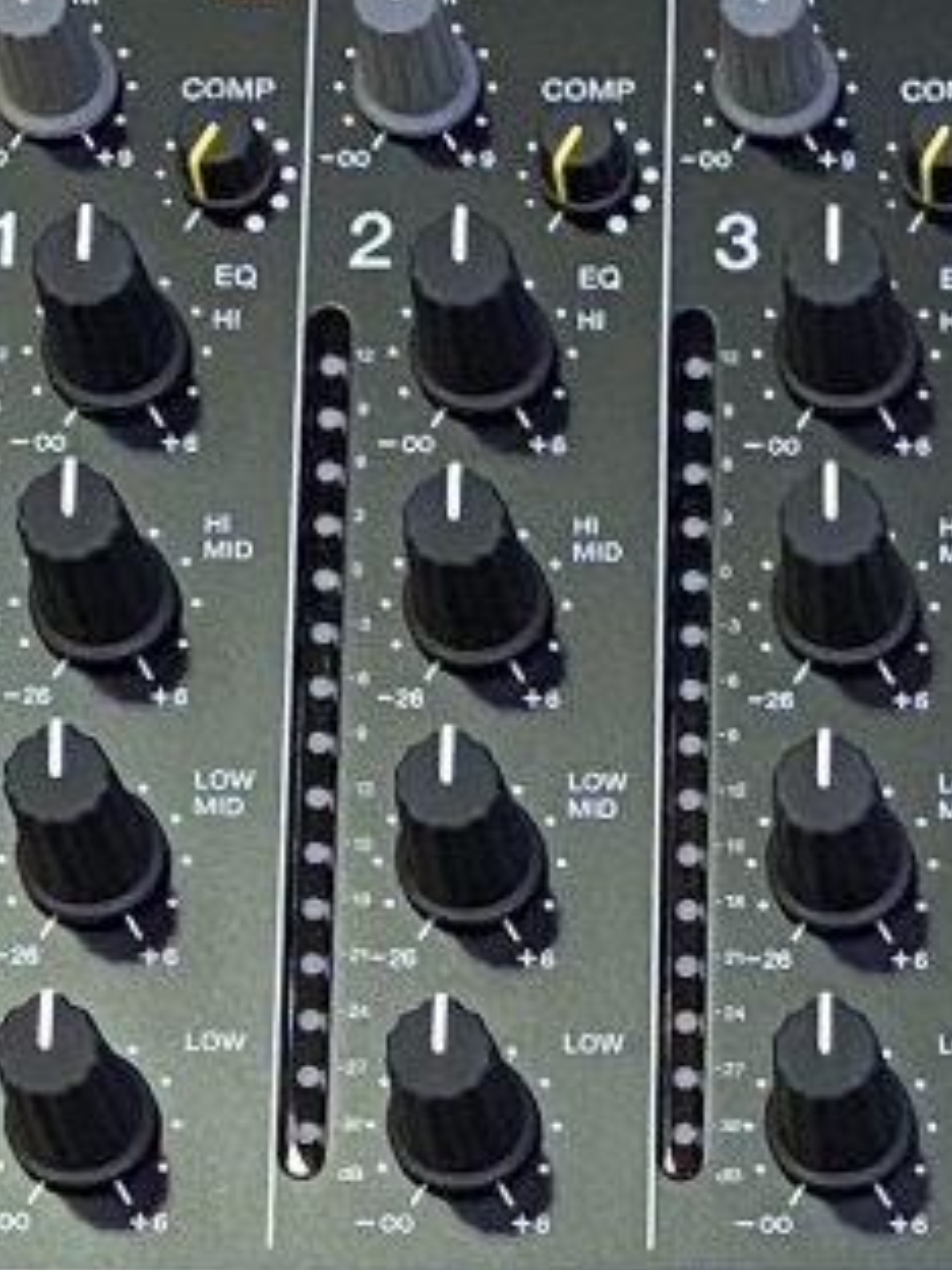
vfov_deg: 11.7
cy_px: 1999
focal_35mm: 160
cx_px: 1428
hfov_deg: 9.0
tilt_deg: -73.2
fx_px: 5867
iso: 200
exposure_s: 1/60
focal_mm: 4.25
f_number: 1.8
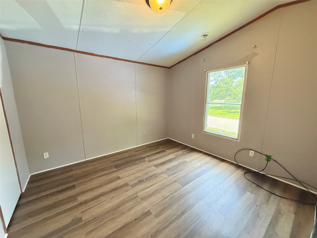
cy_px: 119
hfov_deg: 102.1
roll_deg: +0.0
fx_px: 128
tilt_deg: -10.0
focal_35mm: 14
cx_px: 158
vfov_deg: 85.7
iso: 640
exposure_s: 1/120
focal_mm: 2.22
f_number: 2.2
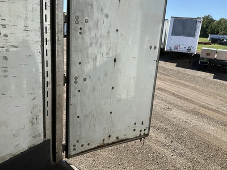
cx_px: 114
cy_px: 85
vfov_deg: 48.2
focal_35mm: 29
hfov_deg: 61.7
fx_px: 190
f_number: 1.8
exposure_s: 1/1015
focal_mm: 3
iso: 25
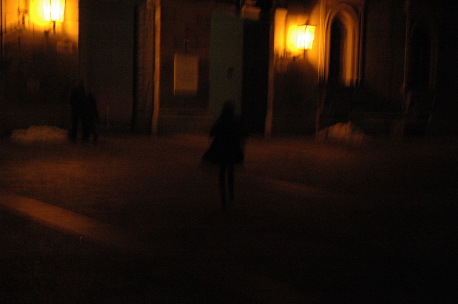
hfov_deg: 35.1
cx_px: 229
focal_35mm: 57
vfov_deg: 23.7
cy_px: 152
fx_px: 725
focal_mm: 38
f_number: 4.2
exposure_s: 1/13
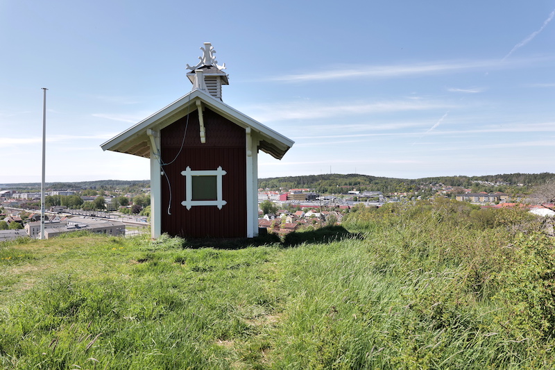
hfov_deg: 73.8
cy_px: 185
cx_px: 278
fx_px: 370
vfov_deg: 53.1
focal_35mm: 24
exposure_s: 1/800
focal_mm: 24
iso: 100
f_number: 4.5
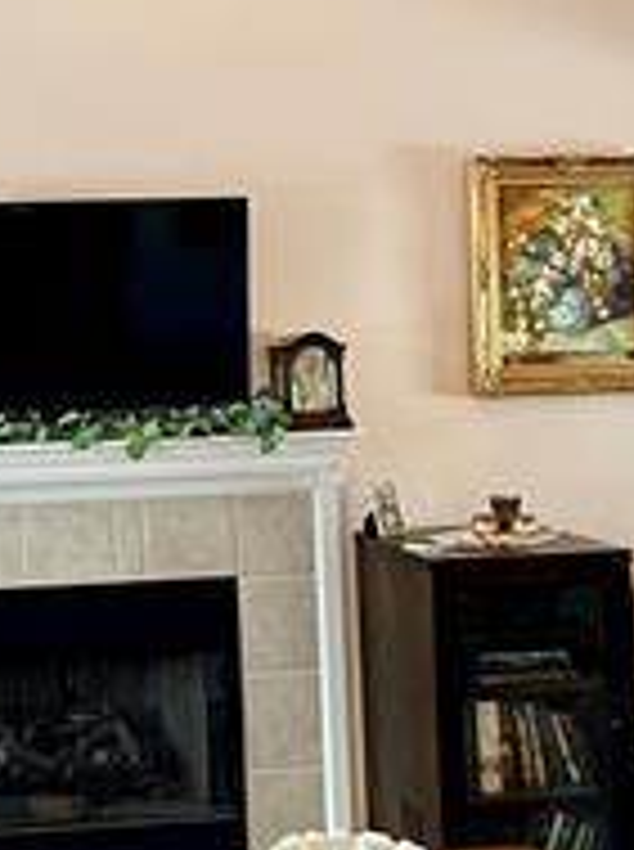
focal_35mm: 57
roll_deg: +2.4
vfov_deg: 33.5
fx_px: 1397
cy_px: 283
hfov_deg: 23.9
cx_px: -72
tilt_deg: +3.8
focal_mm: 2.22
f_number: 2.2
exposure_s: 1/120
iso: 100
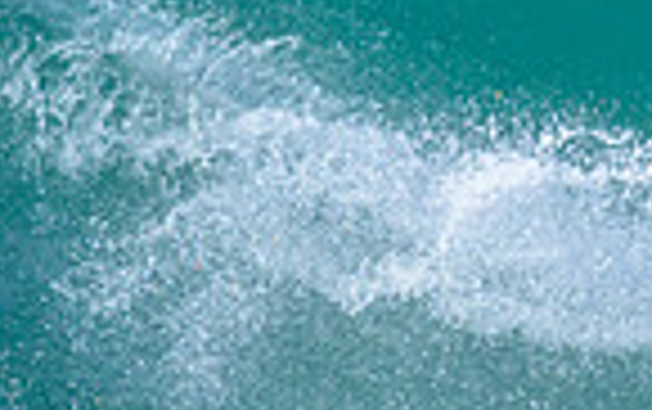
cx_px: 1295
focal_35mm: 4554
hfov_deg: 0.5
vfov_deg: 0.3
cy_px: 61
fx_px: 81015
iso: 3200
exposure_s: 1/6400
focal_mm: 1120
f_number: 9
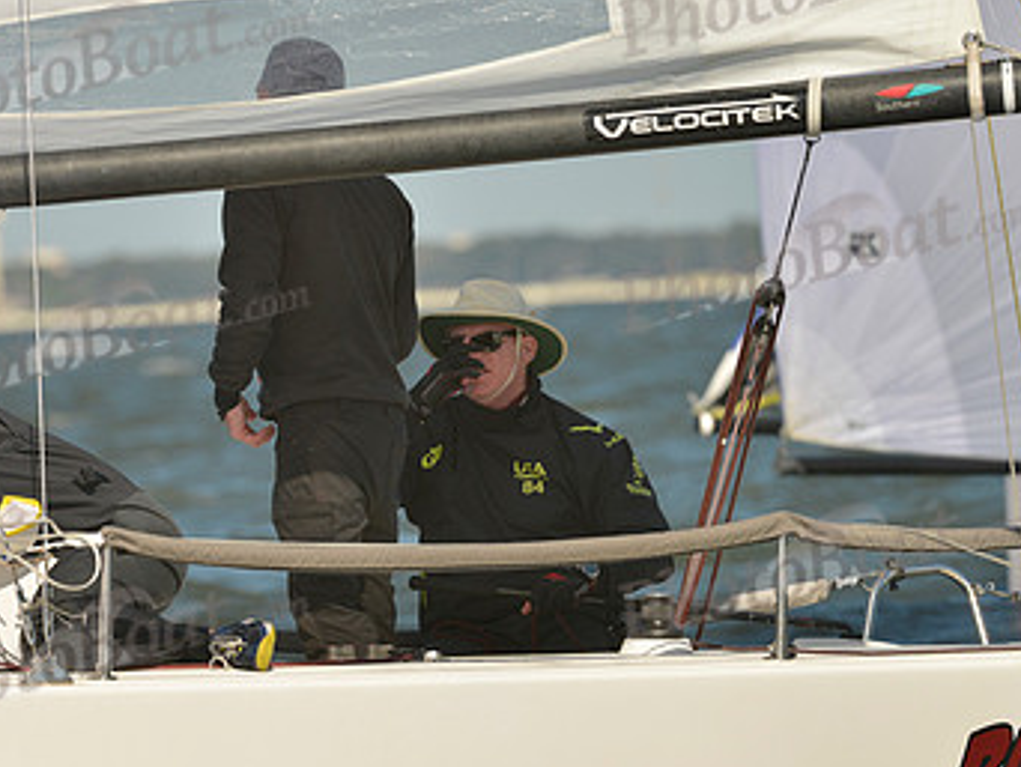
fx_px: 15879
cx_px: 466
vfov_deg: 2.8
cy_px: 452
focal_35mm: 538
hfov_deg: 3.7
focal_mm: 330
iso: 200
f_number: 7.1
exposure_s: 1/1000
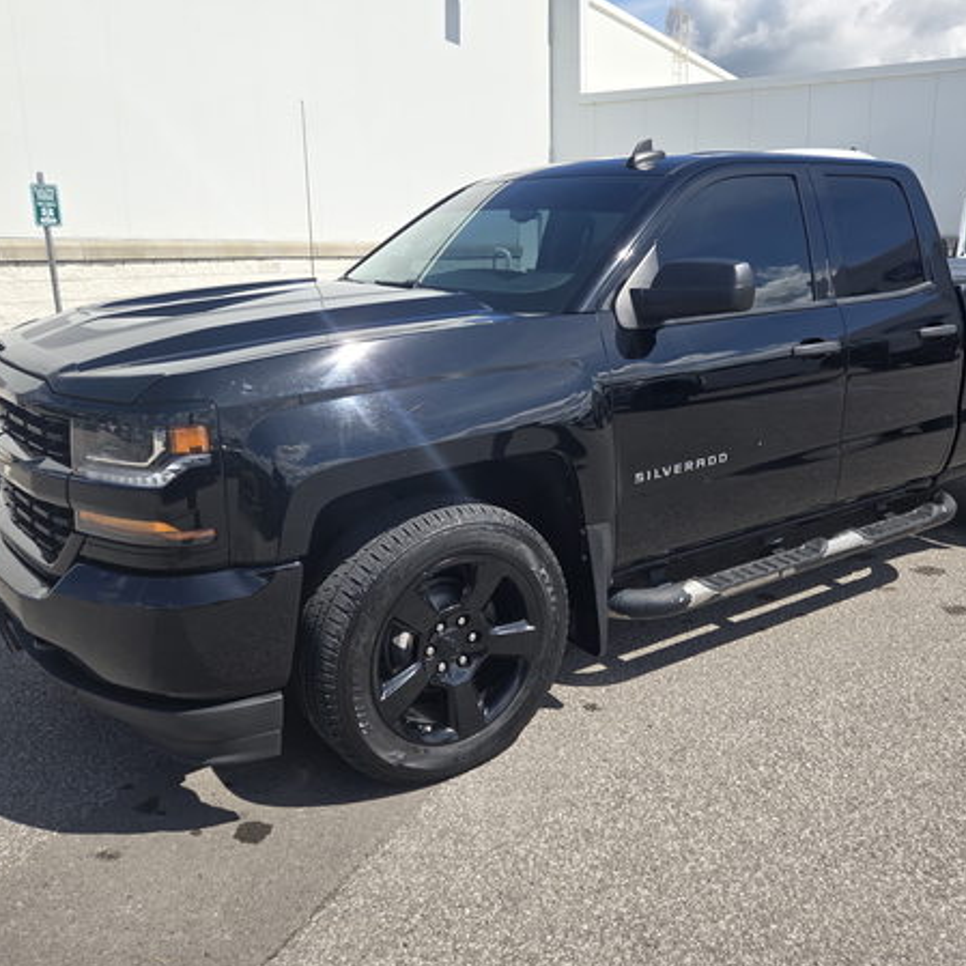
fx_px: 916
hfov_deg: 55.4
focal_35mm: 29
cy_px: 463
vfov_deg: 55.6
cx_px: 562
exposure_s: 1/1453
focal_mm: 5.4
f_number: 1.8
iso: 25
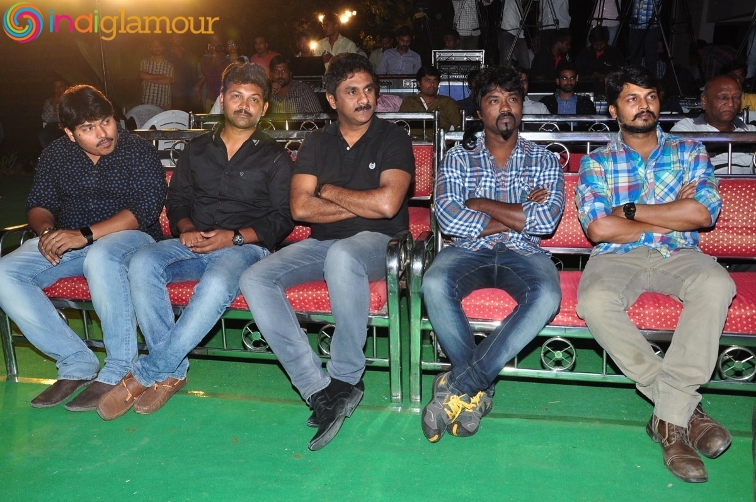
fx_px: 692
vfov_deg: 39.9
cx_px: 378
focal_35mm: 33
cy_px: 251
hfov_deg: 57.3
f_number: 8
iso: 400
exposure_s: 1/125
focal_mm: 22
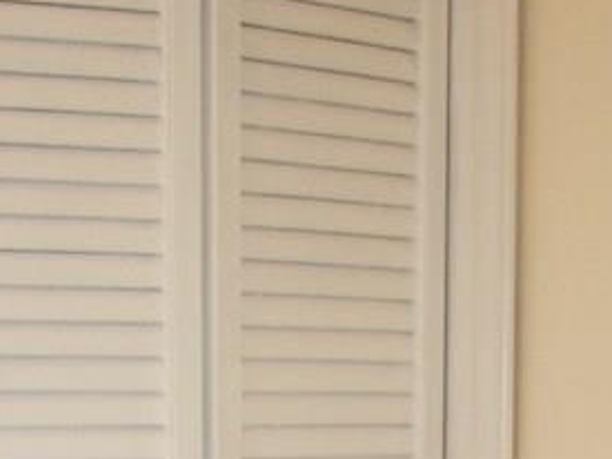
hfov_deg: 14.6
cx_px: 512
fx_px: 2368
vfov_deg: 10.5
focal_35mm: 134
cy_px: 795
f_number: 2.8
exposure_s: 1/30
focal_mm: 6
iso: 100
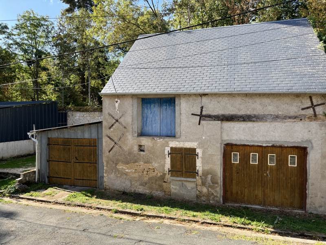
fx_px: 245
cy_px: 122
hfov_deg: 67.3
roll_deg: +0.2
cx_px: 163
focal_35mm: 26
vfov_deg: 53.1
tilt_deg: -1.0
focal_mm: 5.1
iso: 50
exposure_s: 1/878
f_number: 1.6
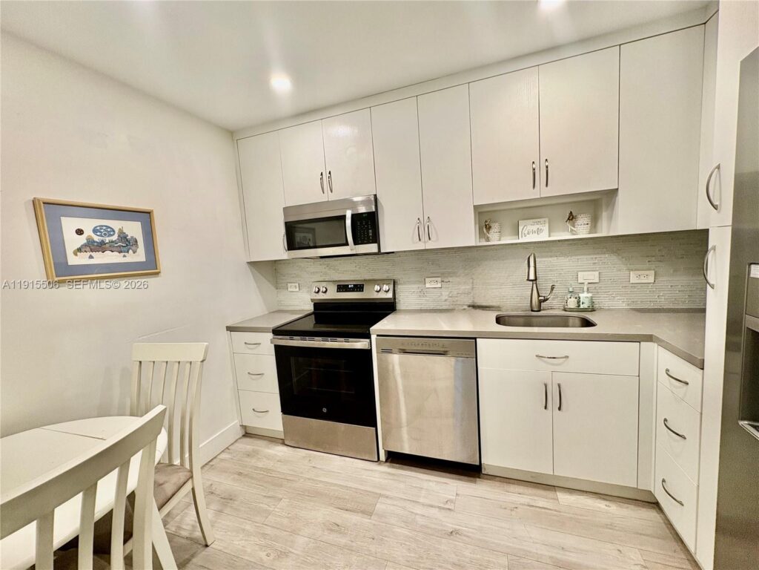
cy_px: 285
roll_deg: +4.3
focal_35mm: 14
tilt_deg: -5.7
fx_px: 307
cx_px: 380
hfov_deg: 102.1
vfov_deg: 85.7
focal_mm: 2.22
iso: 125
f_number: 2.2
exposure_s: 1/60
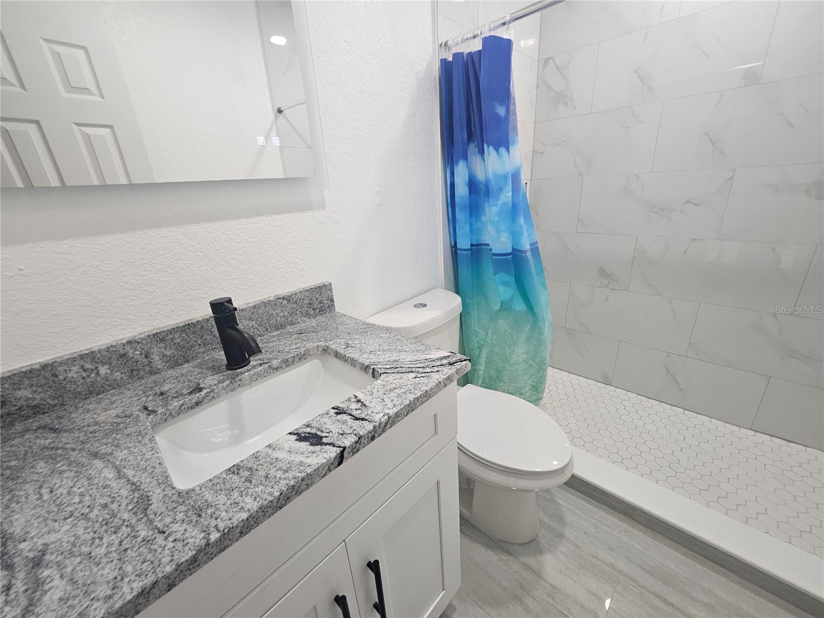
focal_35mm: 13
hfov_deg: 106.2
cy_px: 309
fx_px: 309
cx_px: 412
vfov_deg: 89.9
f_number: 2.2
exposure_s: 1/60
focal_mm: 1.7
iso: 125
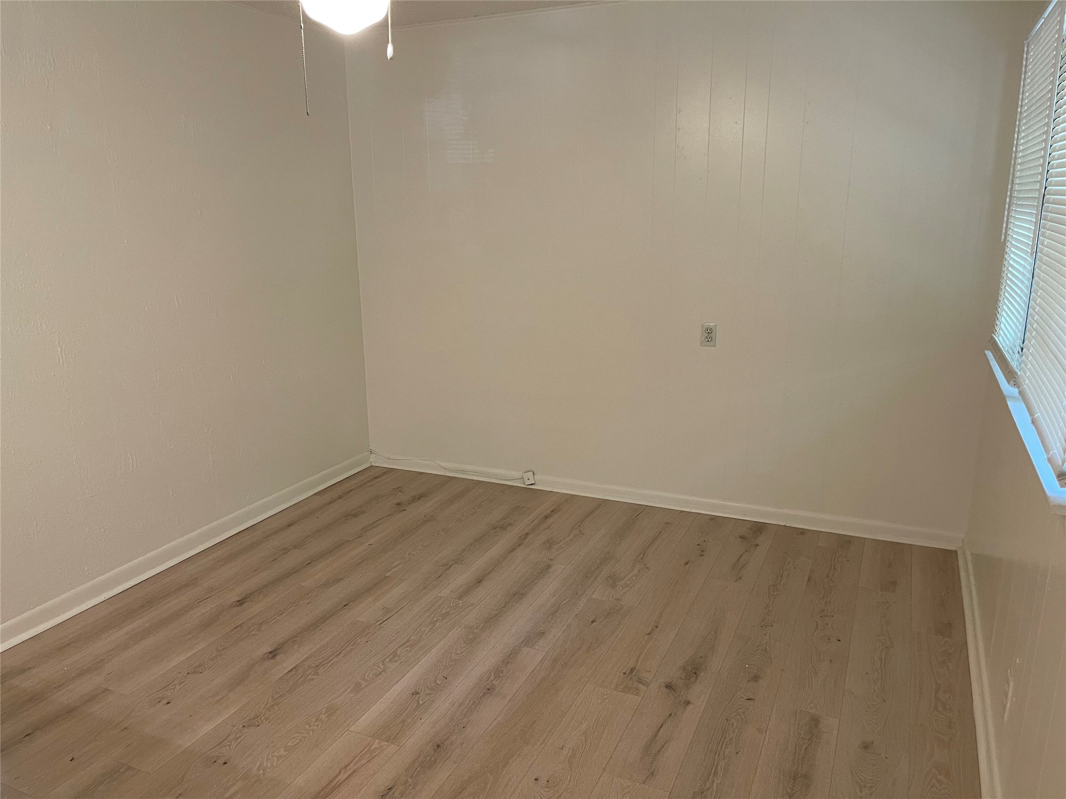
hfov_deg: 69.4
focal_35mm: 25
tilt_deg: -14.2
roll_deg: +0.5
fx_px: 770
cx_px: 533
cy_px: 400
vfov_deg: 54.9
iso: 250
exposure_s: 1/60
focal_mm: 5.1
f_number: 1.6
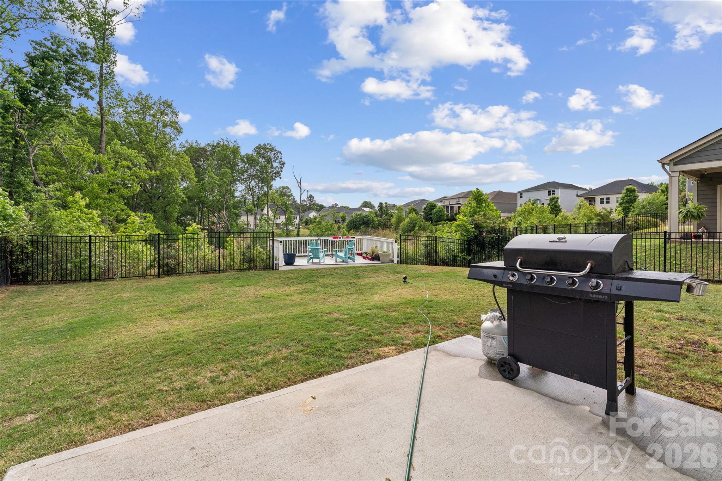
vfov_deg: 72.7
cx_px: 361
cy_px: 240
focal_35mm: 16
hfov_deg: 95.7
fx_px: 327
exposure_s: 1/320
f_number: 9
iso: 100
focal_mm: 16.3
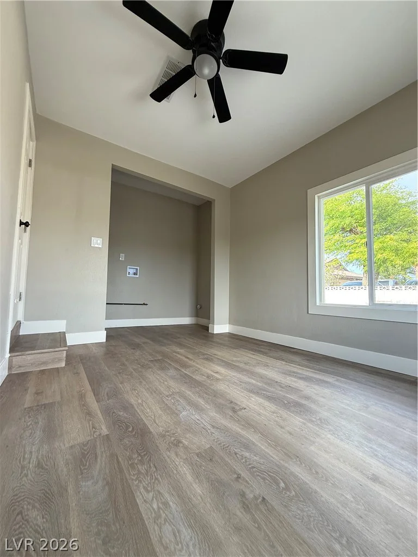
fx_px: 225
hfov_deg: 85.7
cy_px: 278
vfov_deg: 102.1
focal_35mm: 14
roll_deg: -1.5
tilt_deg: +4.0
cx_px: 209
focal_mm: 2.22
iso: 125
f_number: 2.2
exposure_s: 1/99
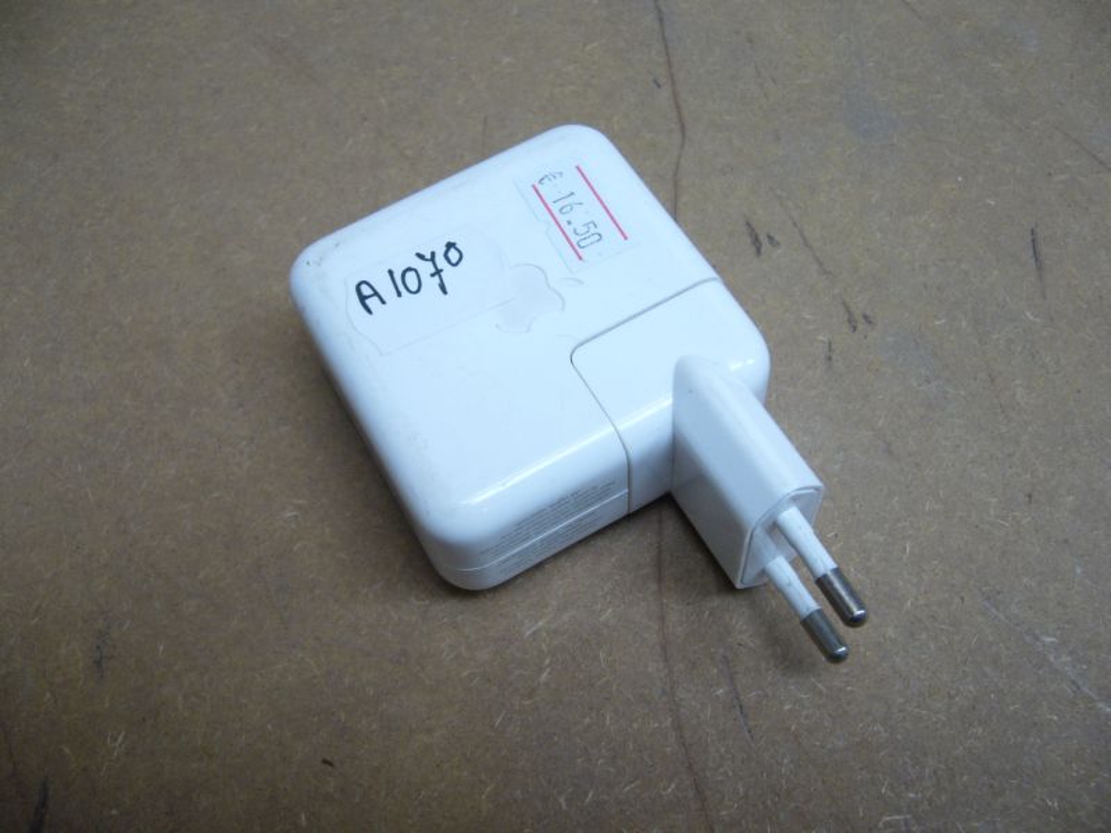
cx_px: 556
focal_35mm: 35
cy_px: 416
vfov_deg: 40.7
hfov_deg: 52.6
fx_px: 1123
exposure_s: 1/25
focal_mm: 5.8
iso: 80
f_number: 2.8
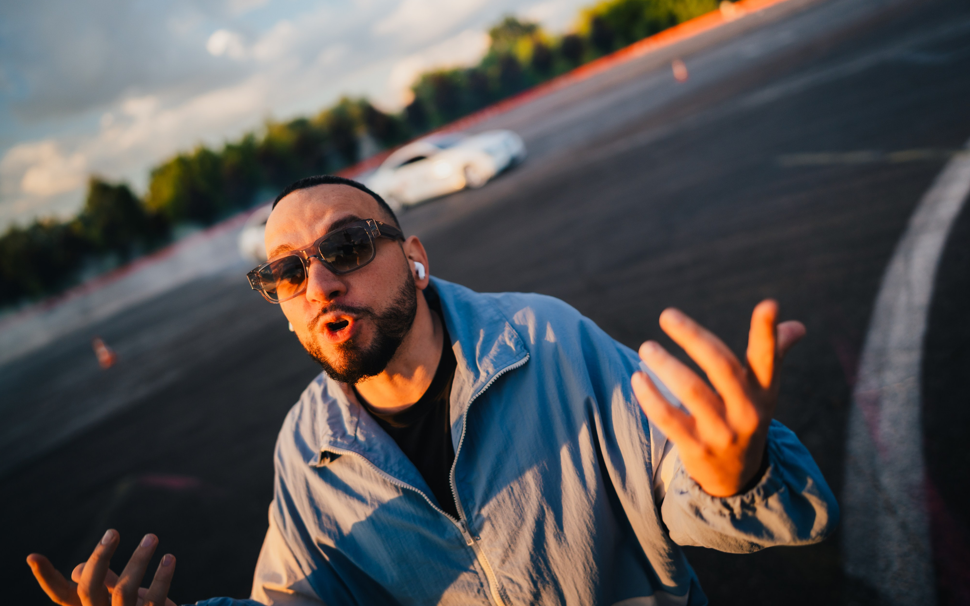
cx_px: 490
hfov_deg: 72.5
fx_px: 661
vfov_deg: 49.3
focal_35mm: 25
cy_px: 322
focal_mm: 24
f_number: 1.4
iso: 100
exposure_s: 1/640
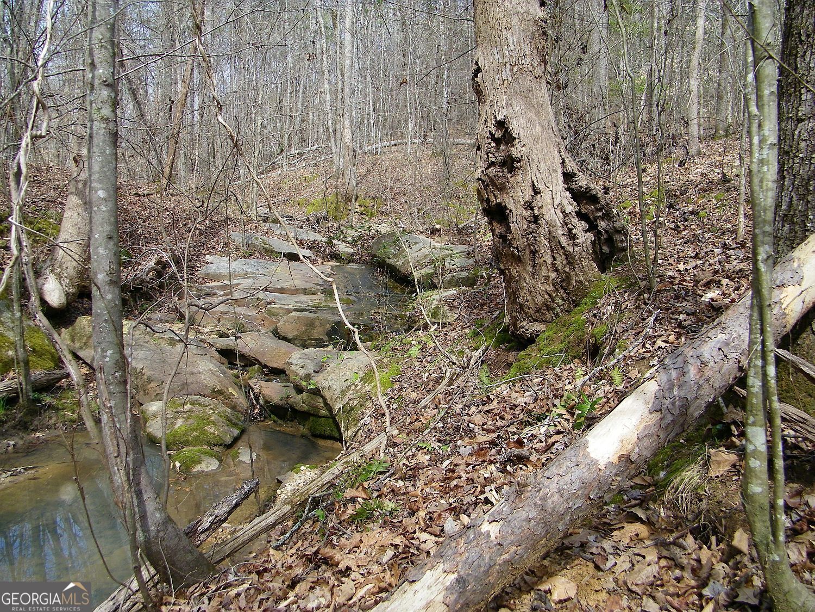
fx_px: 659
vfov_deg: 49.7
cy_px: 306
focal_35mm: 28
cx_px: 408
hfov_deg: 63.4
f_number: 3.5
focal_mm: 5
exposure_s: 1/250
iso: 80
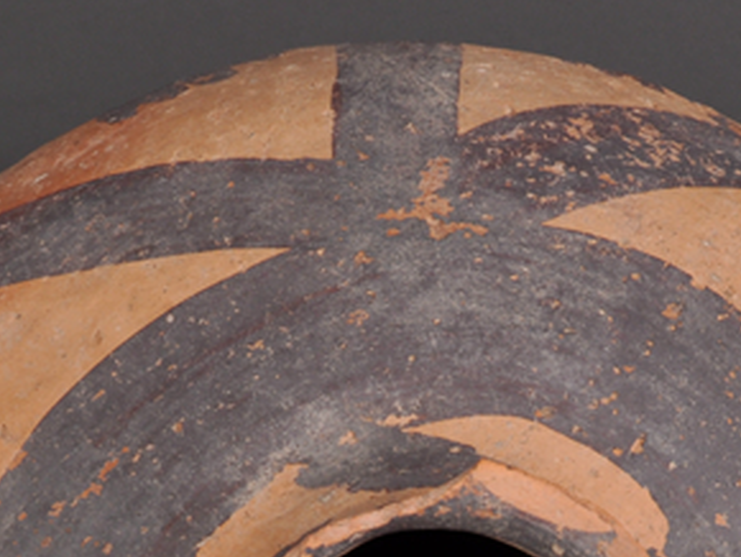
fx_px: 2828
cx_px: 422
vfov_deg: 11.0
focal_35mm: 132
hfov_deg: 14.9
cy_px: 717
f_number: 13
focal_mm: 28
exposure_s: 1/125
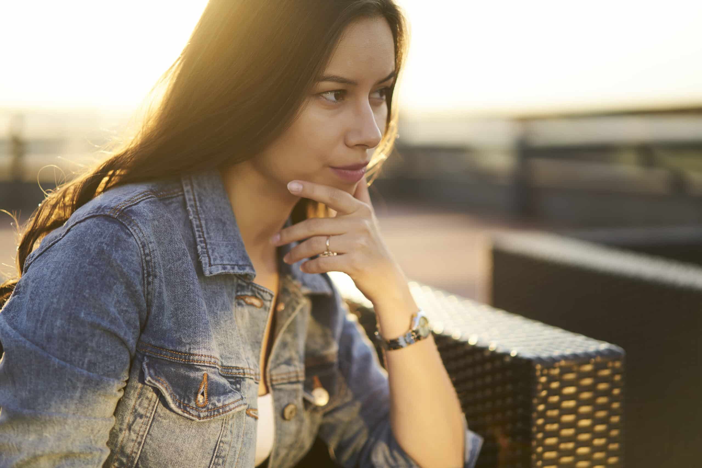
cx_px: 351
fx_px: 1073
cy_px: 234
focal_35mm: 55
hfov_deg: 36.2
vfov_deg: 24.6
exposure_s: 1/1250
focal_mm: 55
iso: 100
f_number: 1.8
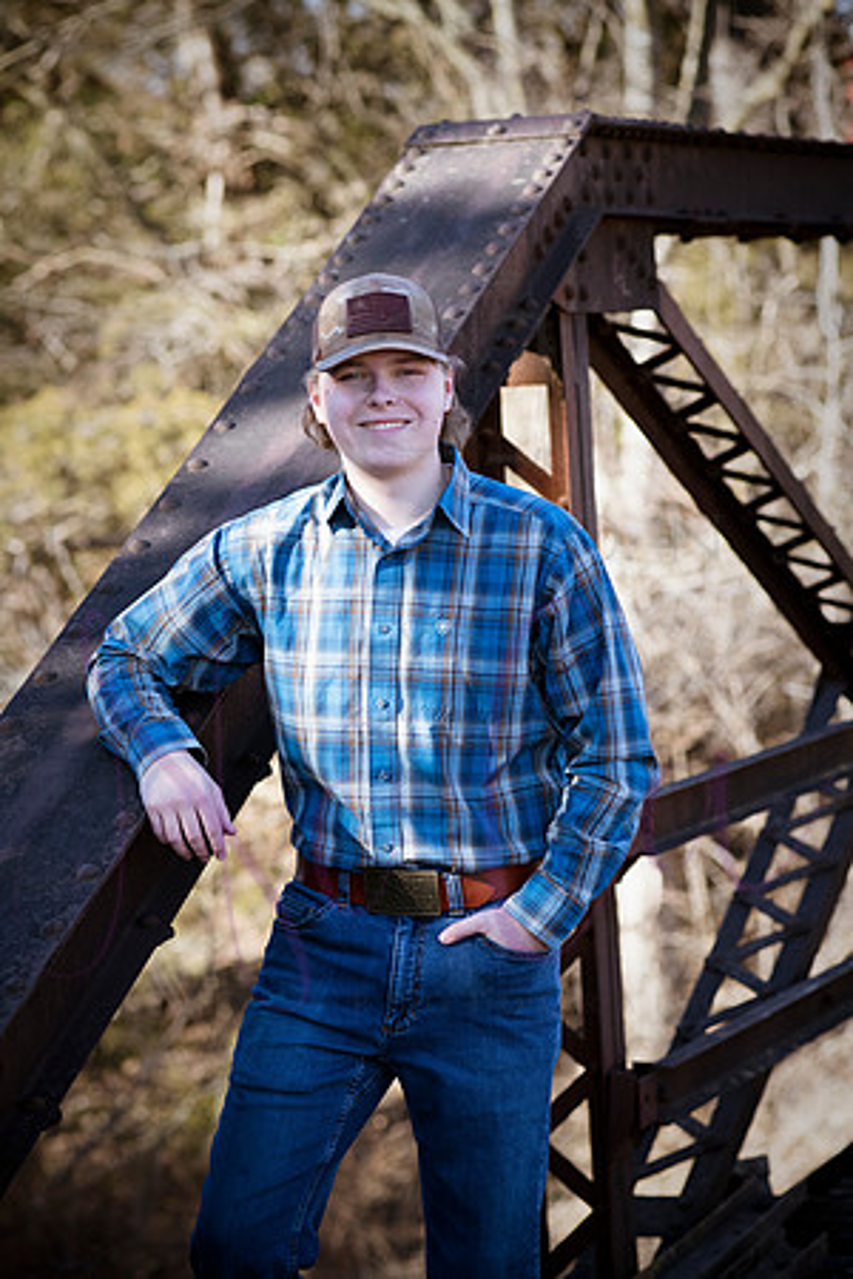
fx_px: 4265
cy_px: 640
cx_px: 426
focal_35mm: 120
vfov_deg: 17.1
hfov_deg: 11.4
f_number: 5.6
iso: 800
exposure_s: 1/800
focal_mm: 120
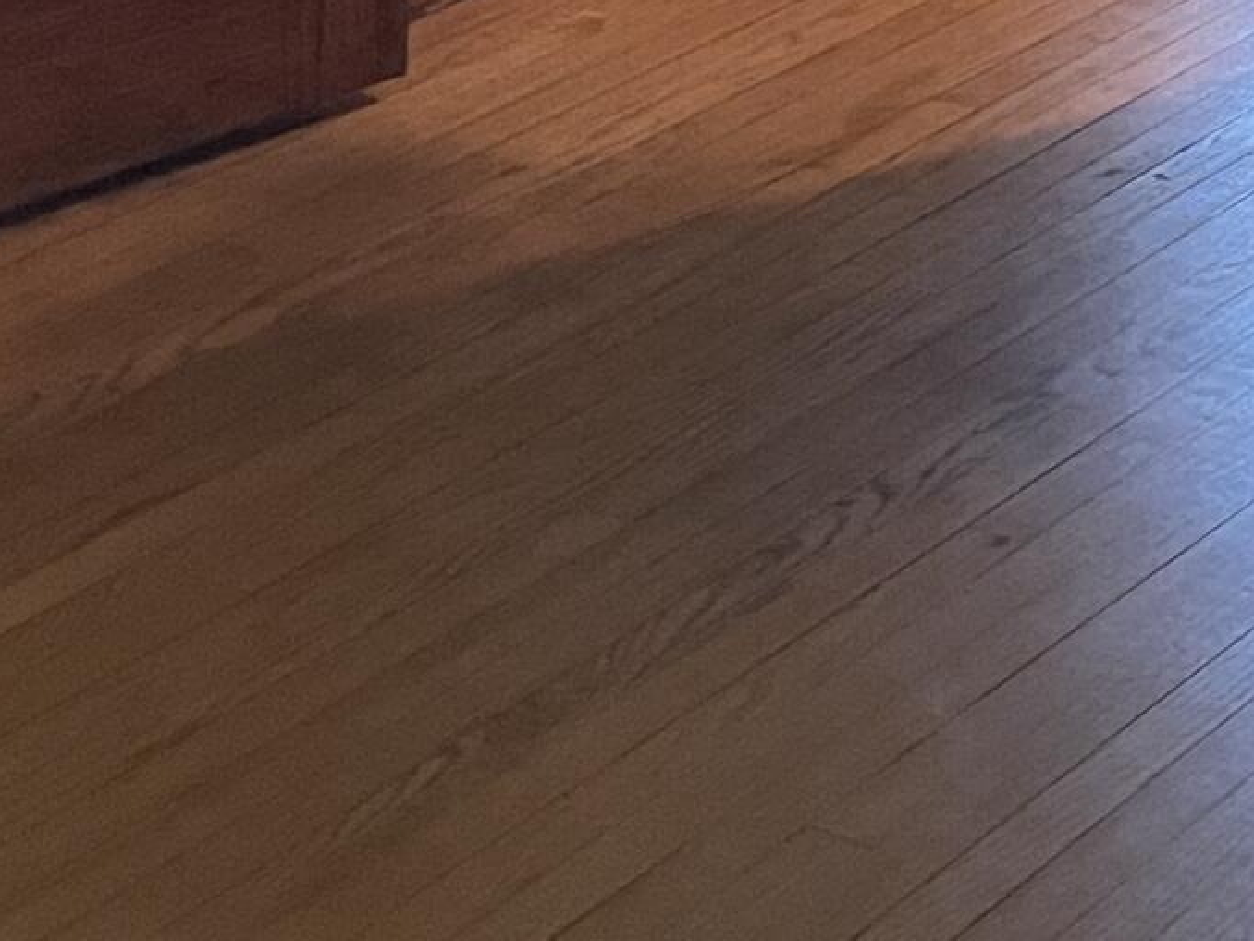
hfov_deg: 16.3
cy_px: -795
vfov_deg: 11.8
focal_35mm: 115
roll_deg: +1.1
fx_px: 4167
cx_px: 1544
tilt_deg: -10.7
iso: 500
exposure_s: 1/40
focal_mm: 4.2
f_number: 1.6
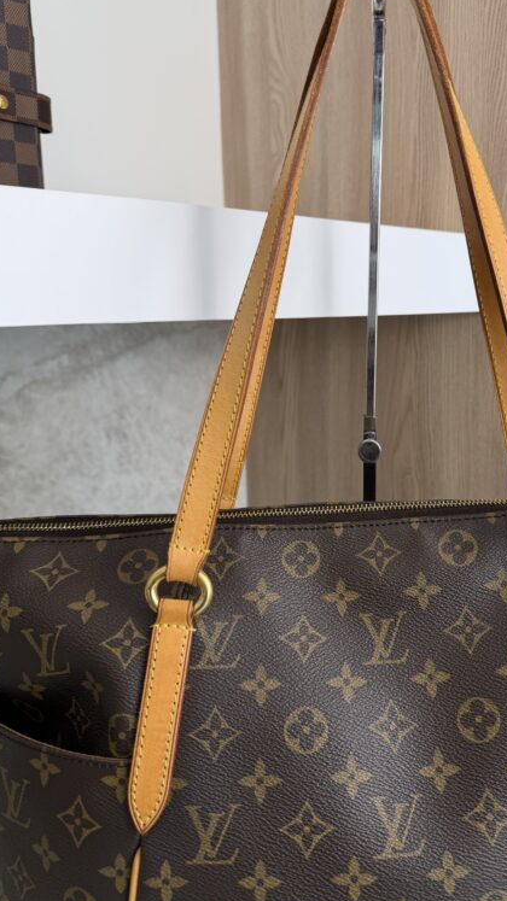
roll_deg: -0.2
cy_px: 431
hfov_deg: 40.7
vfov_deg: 67.9
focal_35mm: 28
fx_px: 669
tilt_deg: -10.6
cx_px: 354
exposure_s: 1/120
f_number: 1.78
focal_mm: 6.76
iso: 64
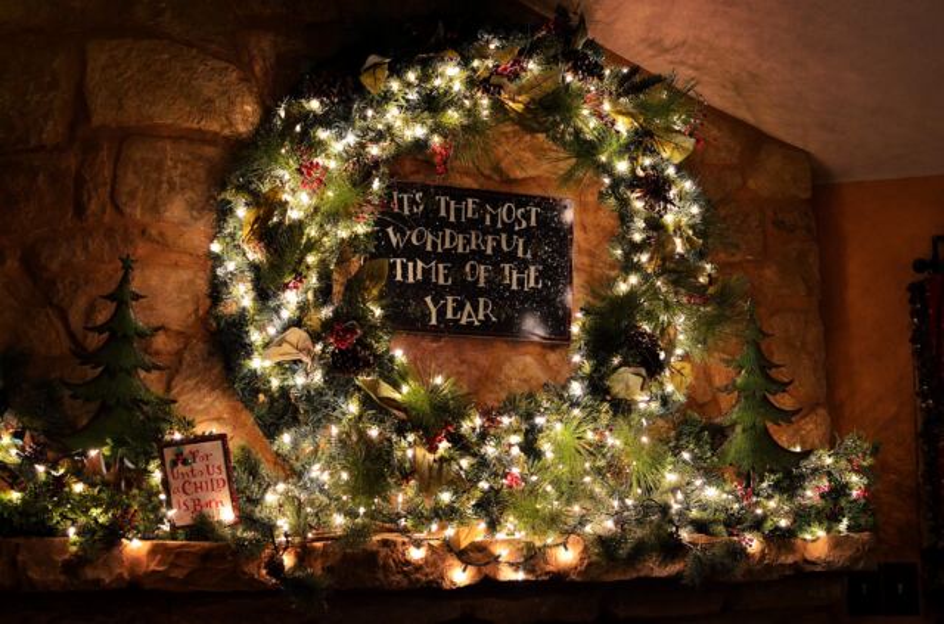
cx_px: 472
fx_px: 1373
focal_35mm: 52
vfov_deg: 25.6
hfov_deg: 37.9
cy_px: 312
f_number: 4
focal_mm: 35
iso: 1600
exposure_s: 1/15
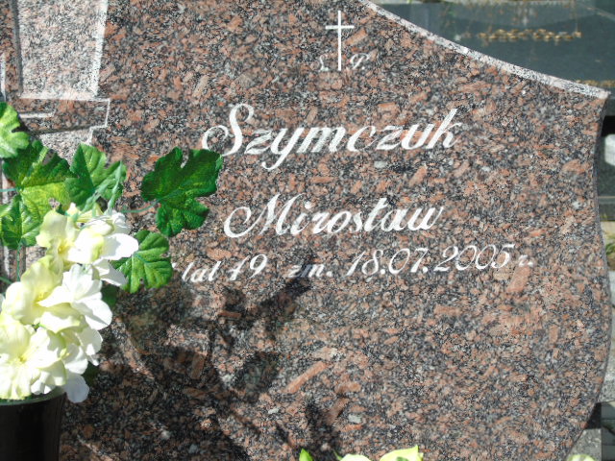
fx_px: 2523
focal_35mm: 142
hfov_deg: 13.9
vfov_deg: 10.4
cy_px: 230
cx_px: 308
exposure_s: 1/400
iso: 80
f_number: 4.7
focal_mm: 25
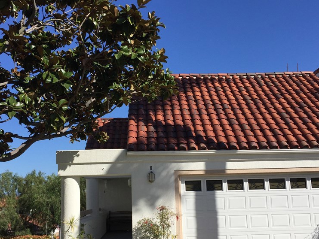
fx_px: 369
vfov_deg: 35.8
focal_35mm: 40
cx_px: 166
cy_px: 151
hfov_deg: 46.8
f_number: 2.2
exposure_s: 1/3049
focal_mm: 4.15
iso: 32
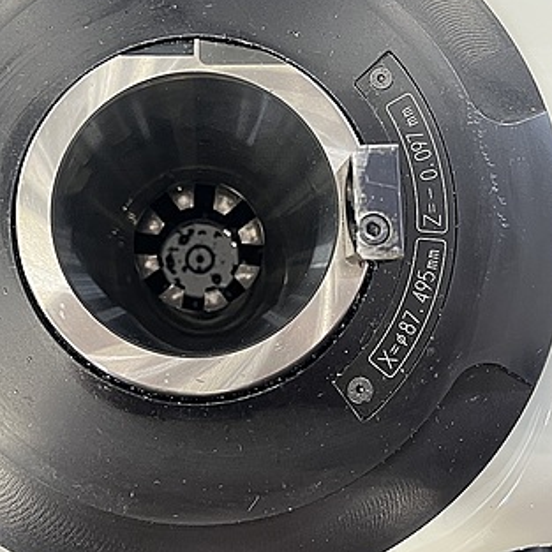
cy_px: 231
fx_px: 848
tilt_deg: -84.3
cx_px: 183
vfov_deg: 36.0
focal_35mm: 47
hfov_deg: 35.7
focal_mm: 5.7
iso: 400
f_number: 1.5
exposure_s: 1/60
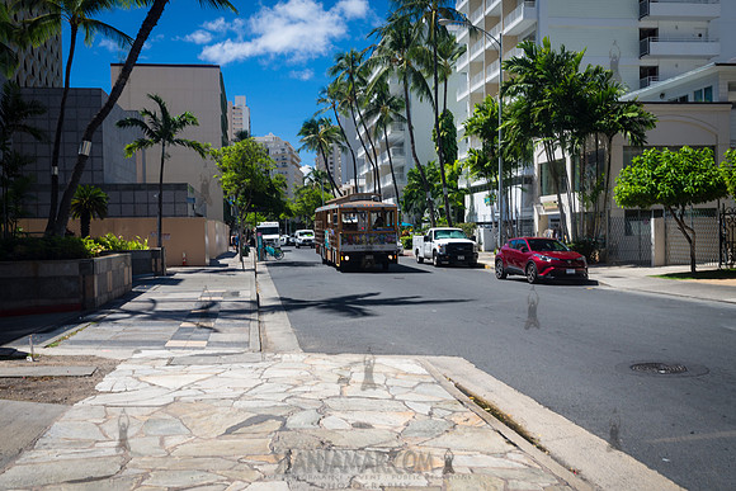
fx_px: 716
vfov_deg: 37.9
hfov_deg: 54.4
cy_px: 246
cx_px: 368
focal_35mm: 35
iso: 100
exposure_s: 1/80
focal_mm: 35
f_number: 10
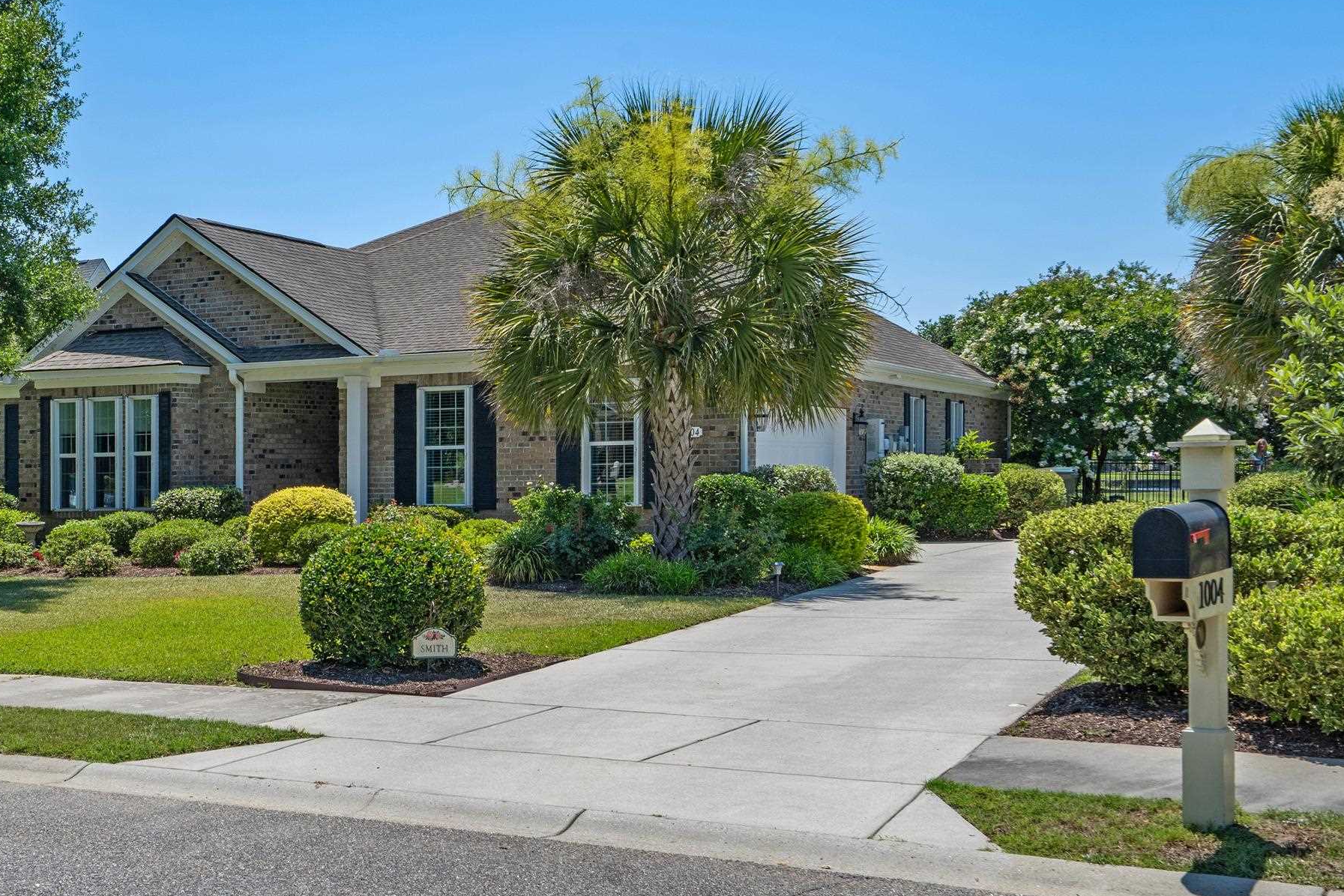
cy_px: 386
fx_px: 1717
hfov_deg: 42.1
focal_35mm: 46
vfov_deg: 29.2
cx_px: 436
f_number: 8
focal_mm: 33
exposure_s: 1/250
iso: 320
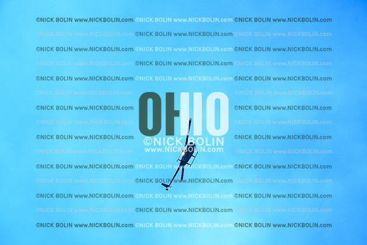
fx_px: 714
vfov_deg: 19.5
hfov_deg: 28.8
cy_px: 122
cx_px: 184
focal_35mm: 70
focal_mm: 70
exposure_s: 1/2500
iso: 800
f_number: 8
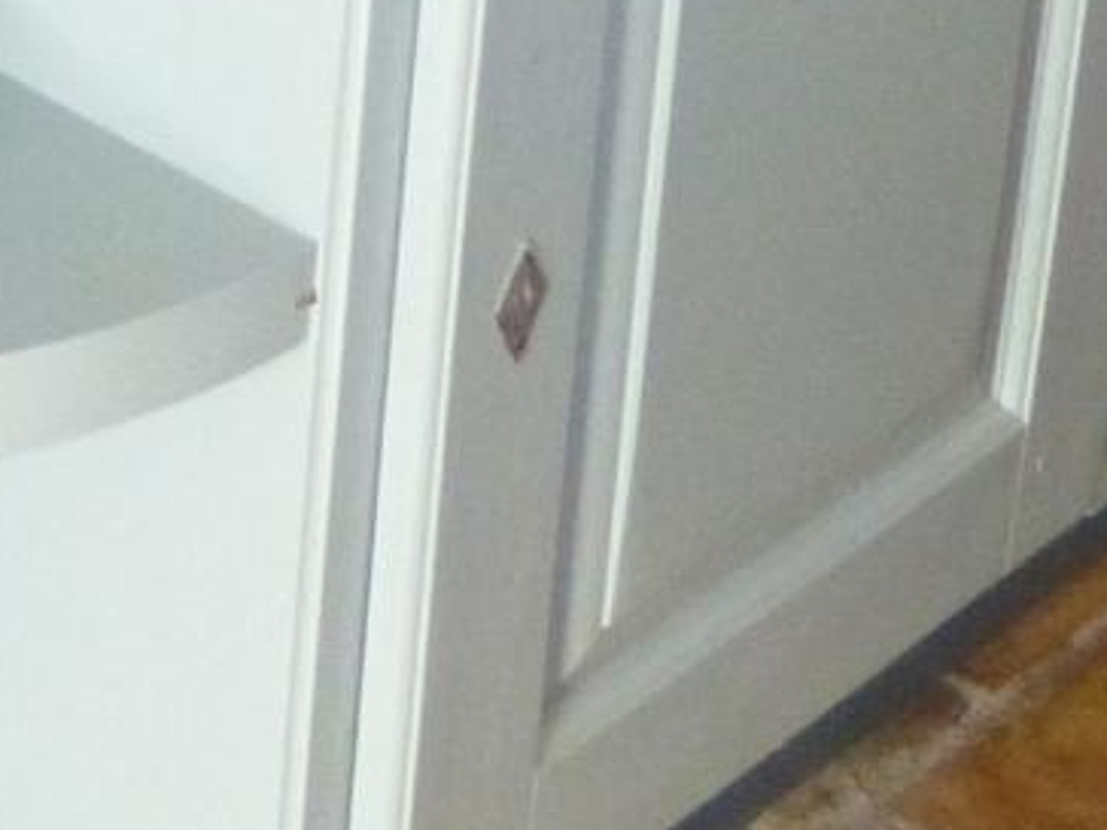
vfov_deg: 10.2
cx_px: -435
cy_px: -921
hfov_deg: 14.2
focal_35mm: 132
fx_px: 4221
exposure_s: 1/60
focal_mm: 4.3
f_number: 3.3
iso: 500
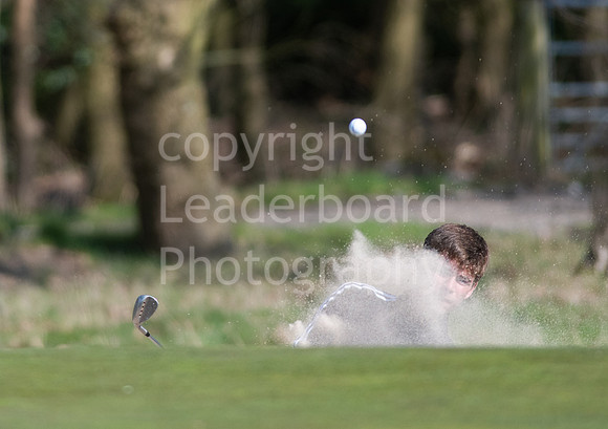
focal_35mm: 726
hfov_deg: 2.8
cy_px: 96
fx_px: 12487
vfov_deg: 2.0
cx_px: 145
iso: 400
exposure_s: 1/4000
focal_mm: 300
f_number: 4
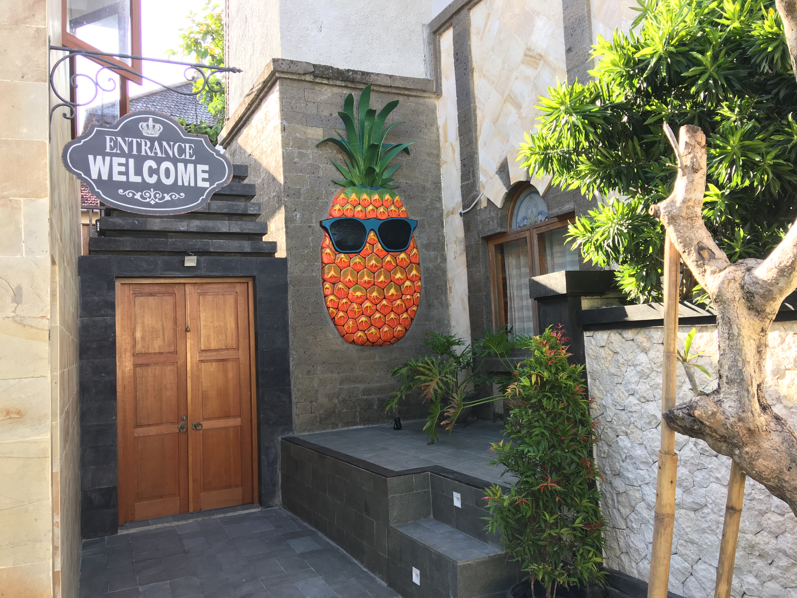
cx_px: 398
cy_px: 299
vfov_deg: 48.2
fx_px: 668
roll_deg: +2.5
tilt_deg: +4.5
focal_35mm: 29
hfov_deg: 61.7
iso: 25
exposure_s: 1/100
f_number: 2.2
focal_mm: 4.15
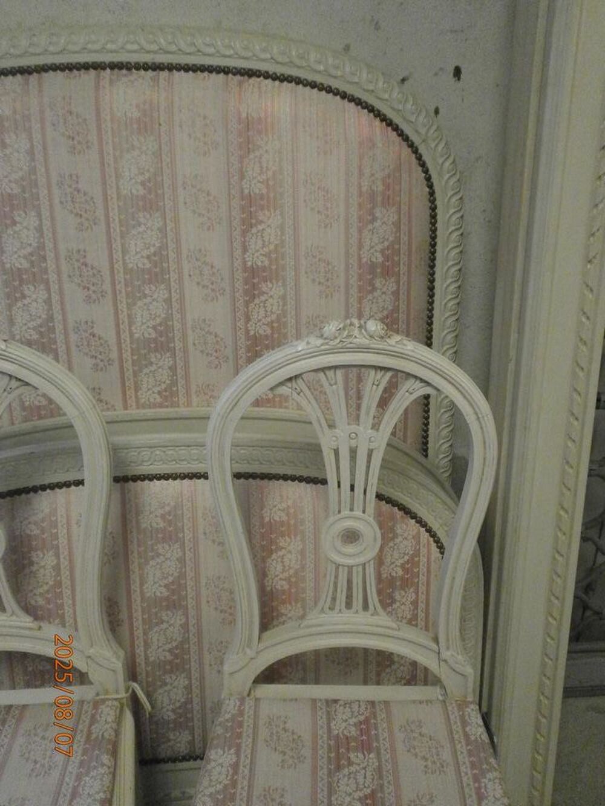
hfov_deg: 44.2
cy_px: 403
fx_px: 746
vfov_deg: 56.8
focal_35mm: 32
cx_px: 302
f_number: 3.1
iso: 800
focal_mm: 5.8
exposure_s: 1/60
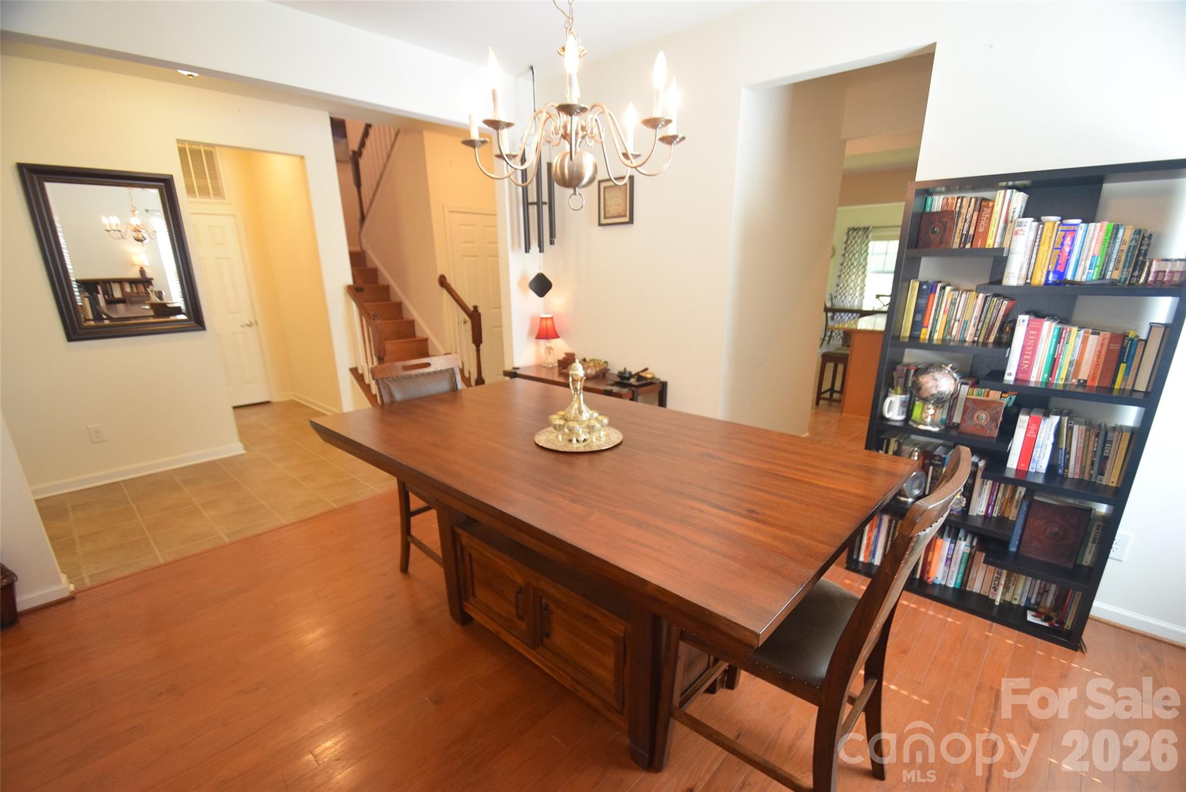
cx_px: 593
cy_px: 396
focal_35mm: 15
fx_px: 494
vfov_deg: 77.4
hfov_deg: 100.4
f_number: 3.5
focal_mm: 10
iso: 900
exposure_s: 1/60
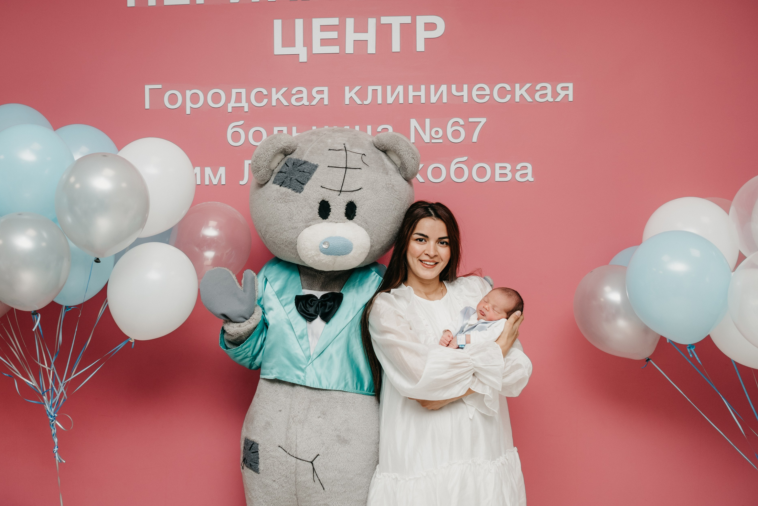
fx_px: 674
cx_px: 308
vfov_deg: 41.1
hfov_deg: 58.3
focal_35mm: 32
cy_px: 263
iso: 200
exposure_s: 1/160
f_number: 4
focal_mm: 24
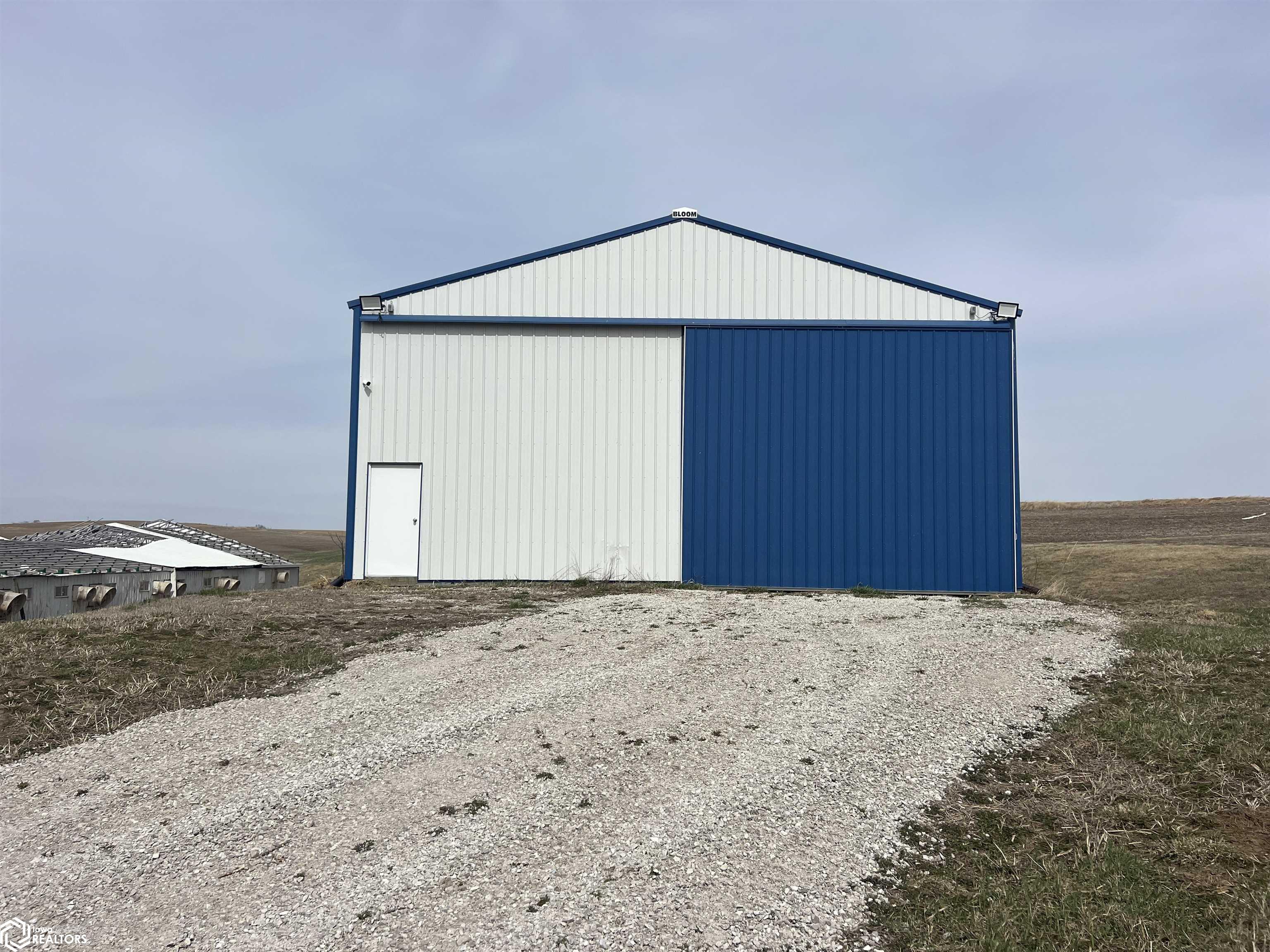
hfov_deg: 67.3
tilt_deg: +4.8
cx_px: 635
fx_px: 954
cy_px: 476
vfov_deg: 53.1
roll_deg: +0.5
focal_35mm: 26
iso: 50
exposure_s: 1/10309
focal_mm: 5.7
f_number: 1.5
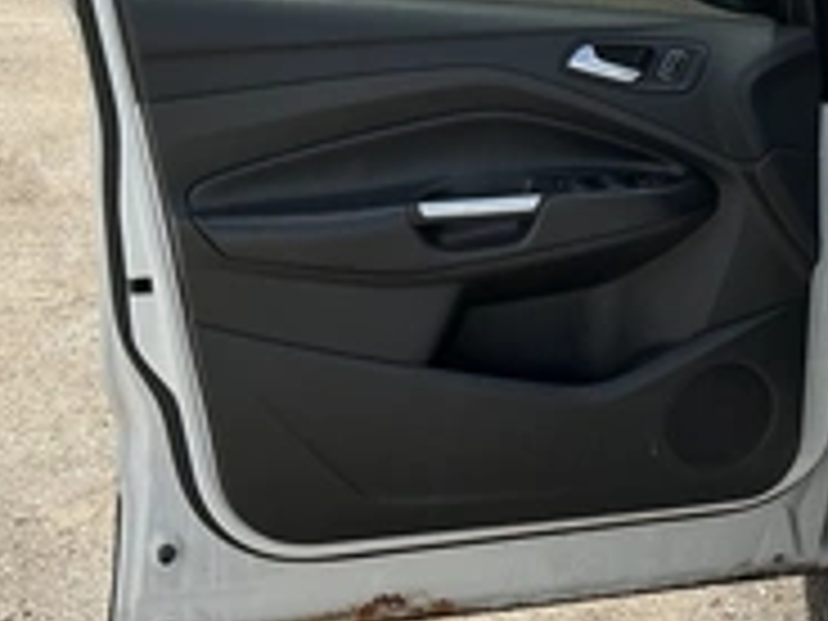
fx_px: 1459
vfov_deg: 23.7
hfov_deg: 29.9
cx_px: 788
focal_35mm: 61
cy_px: 135
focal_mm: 3
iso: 25
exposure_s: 1/1912
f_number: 1.8
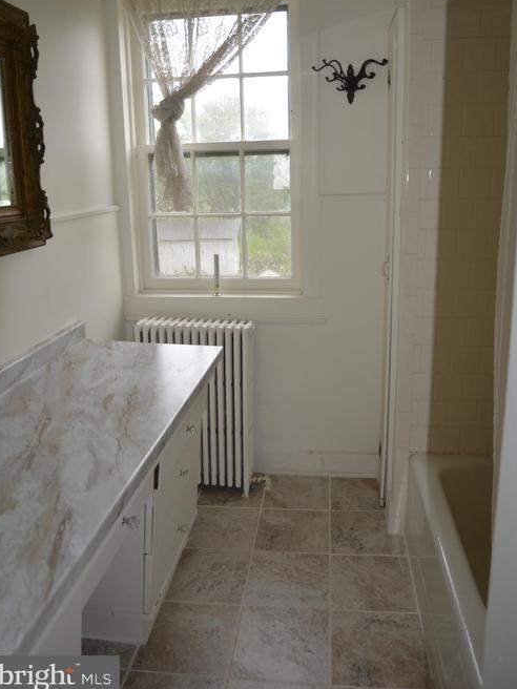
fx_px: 538
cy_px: 295
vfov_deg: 65.0
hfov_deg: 51.4
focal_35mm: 27
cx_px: 257
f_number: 3.5
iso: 250
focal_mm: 16
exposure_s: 1/125
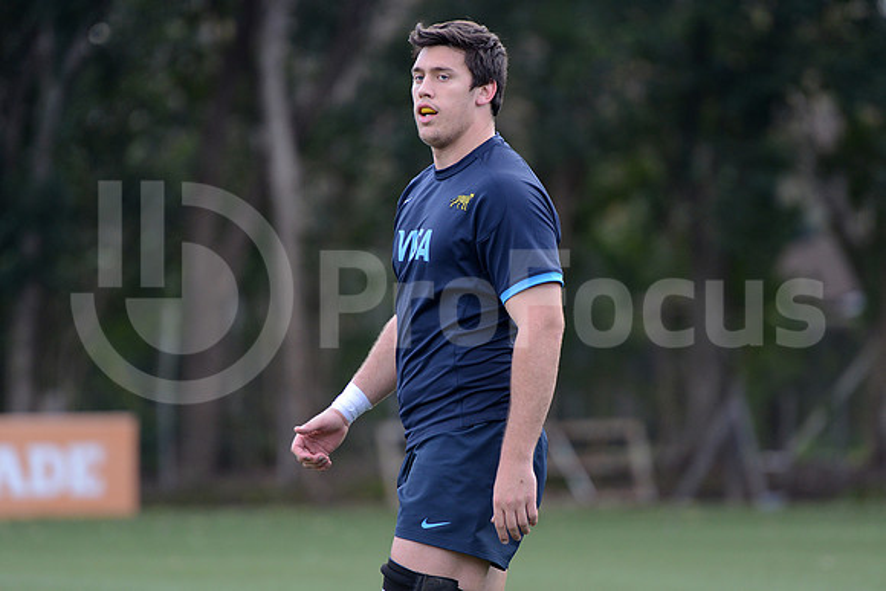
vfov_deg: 5.1
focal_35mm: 270
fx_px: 6646
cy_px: 296
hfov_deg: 7.6
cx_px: 443
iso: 1000
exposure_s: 1/500
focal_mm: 270
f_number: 4
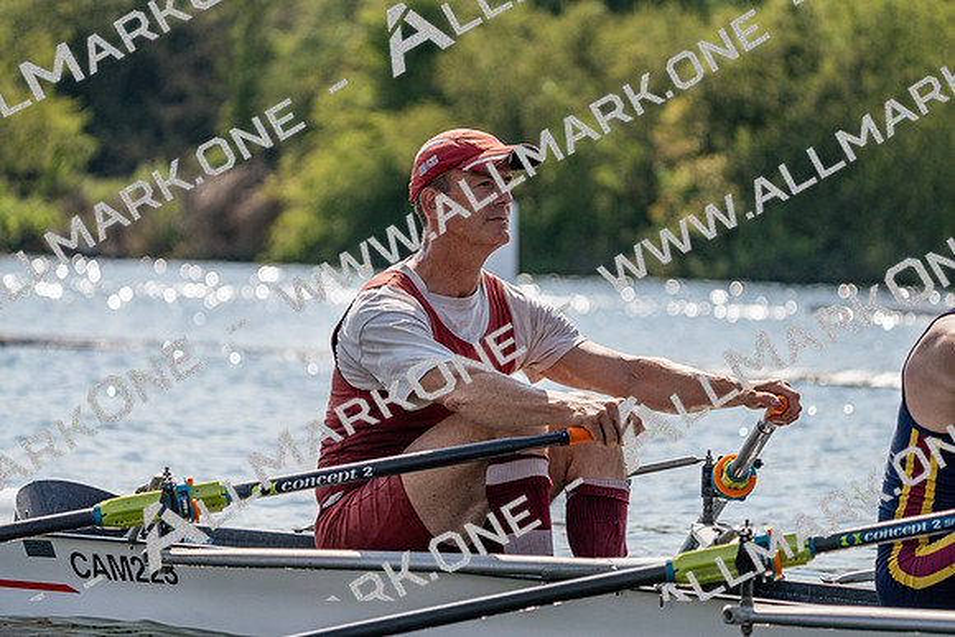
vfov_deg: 6.9
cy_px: 318
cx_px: 478
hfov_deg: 10.3
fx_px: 5307
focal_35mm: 200
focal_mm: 200
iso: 200
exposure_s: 1/1600
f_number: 5.6
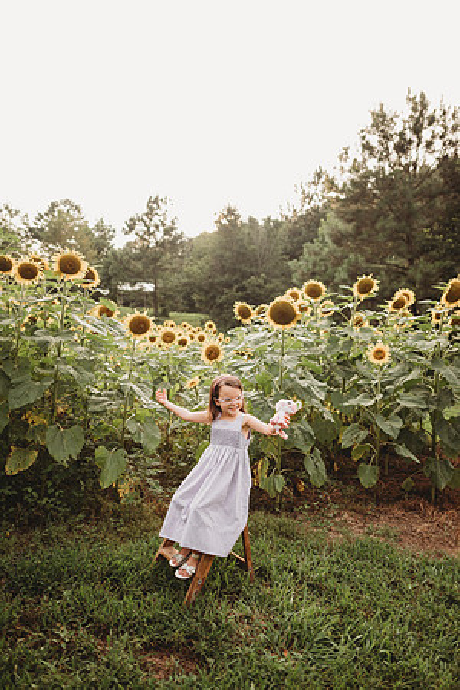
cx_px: 230
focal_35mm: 24
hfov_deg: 53.1
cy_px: 345
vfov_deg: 73.7
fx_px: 460
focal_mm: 24
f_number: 2.2
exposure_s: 1/320
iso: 125
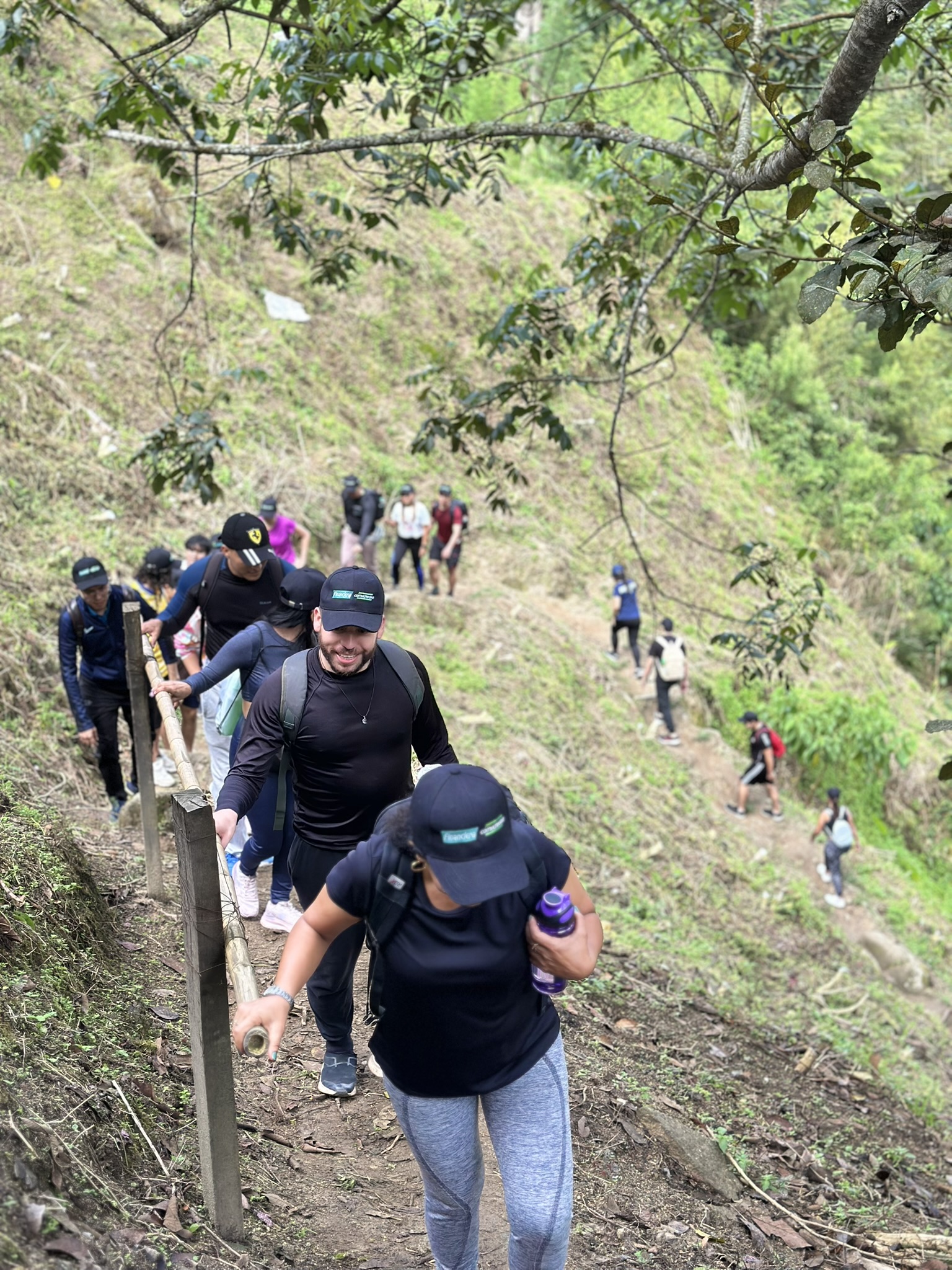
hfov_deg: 30.3
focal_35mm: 48
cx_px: 476
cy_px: 635
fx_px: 1760
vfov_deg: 39.7
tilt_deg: -23.1
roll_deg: -2.5
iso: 80
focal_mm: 6.86
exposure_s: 1/631
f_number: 1.78
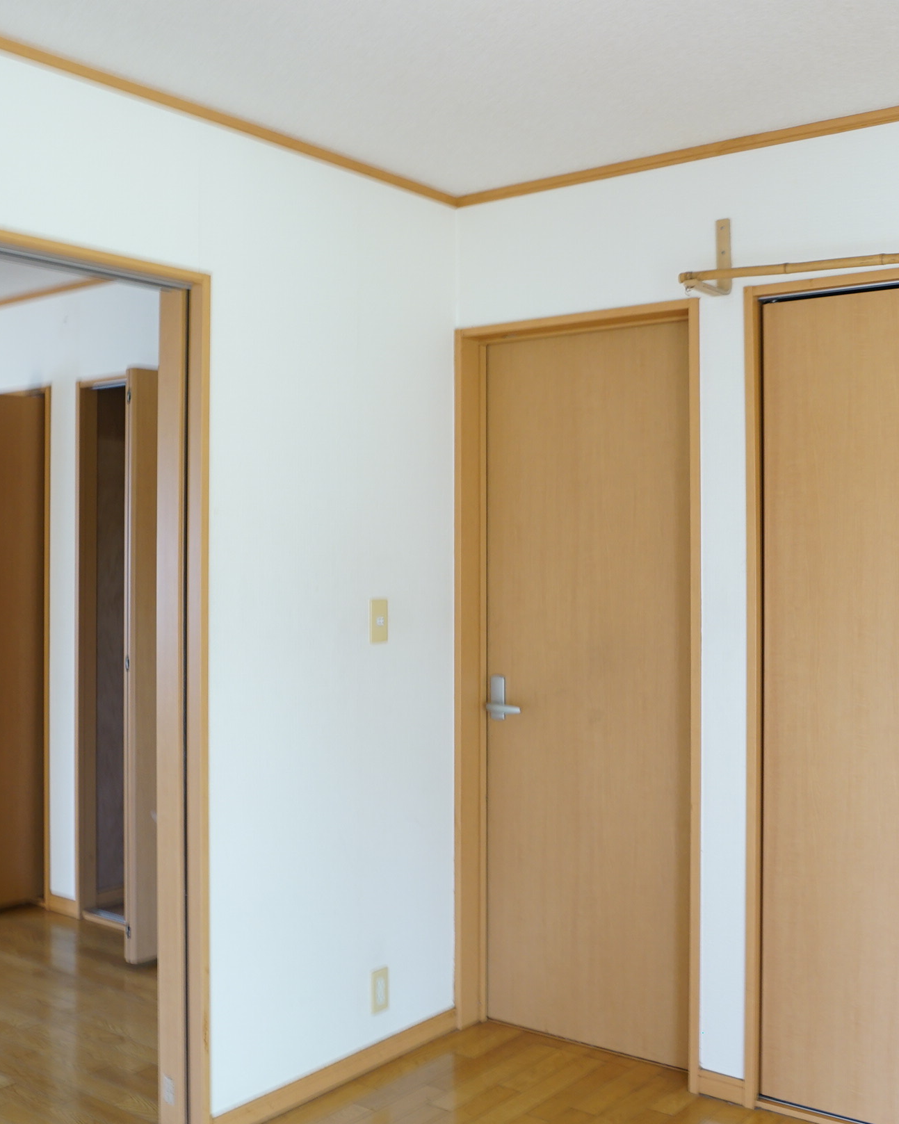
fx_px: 1231
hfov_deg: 40.1
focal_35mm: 37
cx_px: 469
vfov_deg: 49.1
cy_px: 528
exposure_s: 1/8
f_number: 4.5
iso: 400
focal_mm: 16
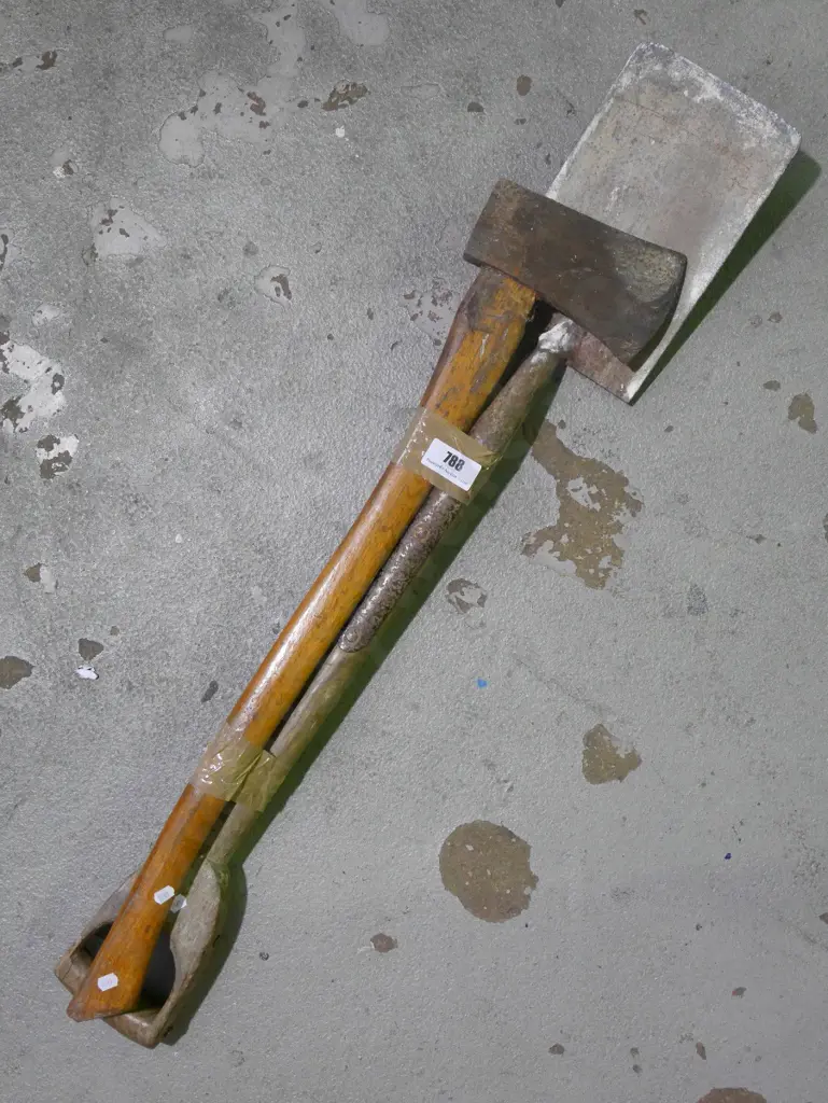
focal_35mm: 40
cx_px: 414
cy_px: 552
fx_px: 1275
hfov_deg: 36.0
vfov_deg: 46.8
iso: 3200
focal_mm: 20
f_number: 4.6
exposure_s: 1/60
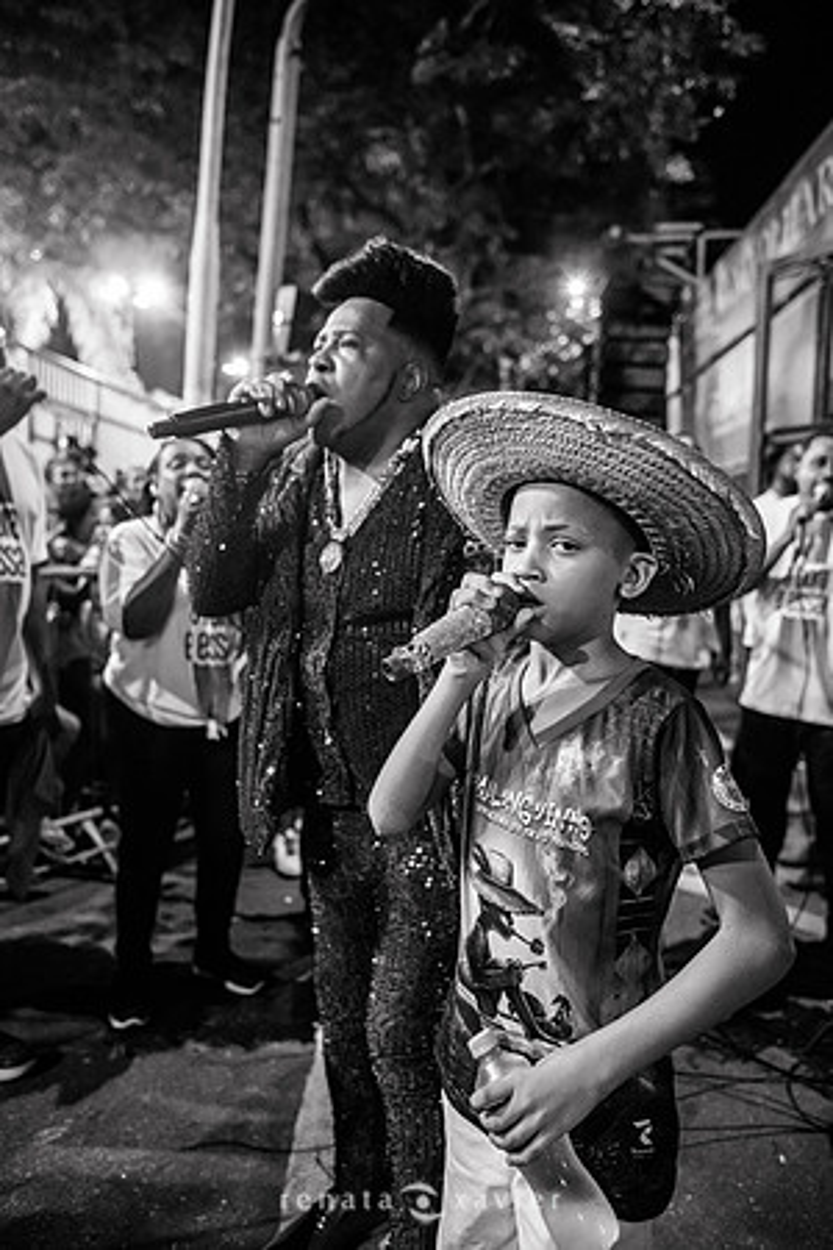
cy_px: 625
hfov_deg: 53.1
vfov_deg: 73.7
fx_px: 833
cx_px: 416
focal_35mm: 24
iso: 2500
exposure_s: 1/320
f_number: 2.2
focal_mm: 24
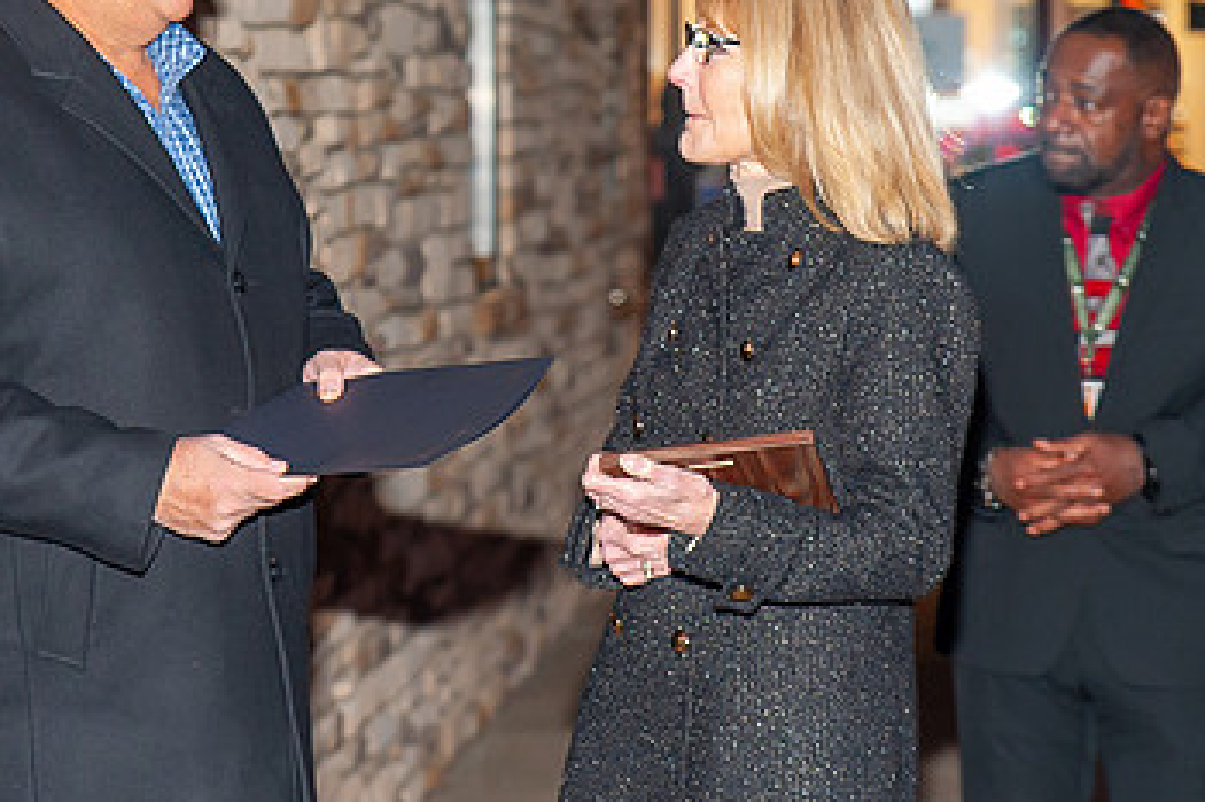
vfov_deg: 8.1
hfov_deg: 12.2
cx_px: 457
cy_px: 134
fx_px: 5620
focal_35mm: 168
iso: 800
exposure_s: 1/160
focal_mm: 70
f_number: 3.5
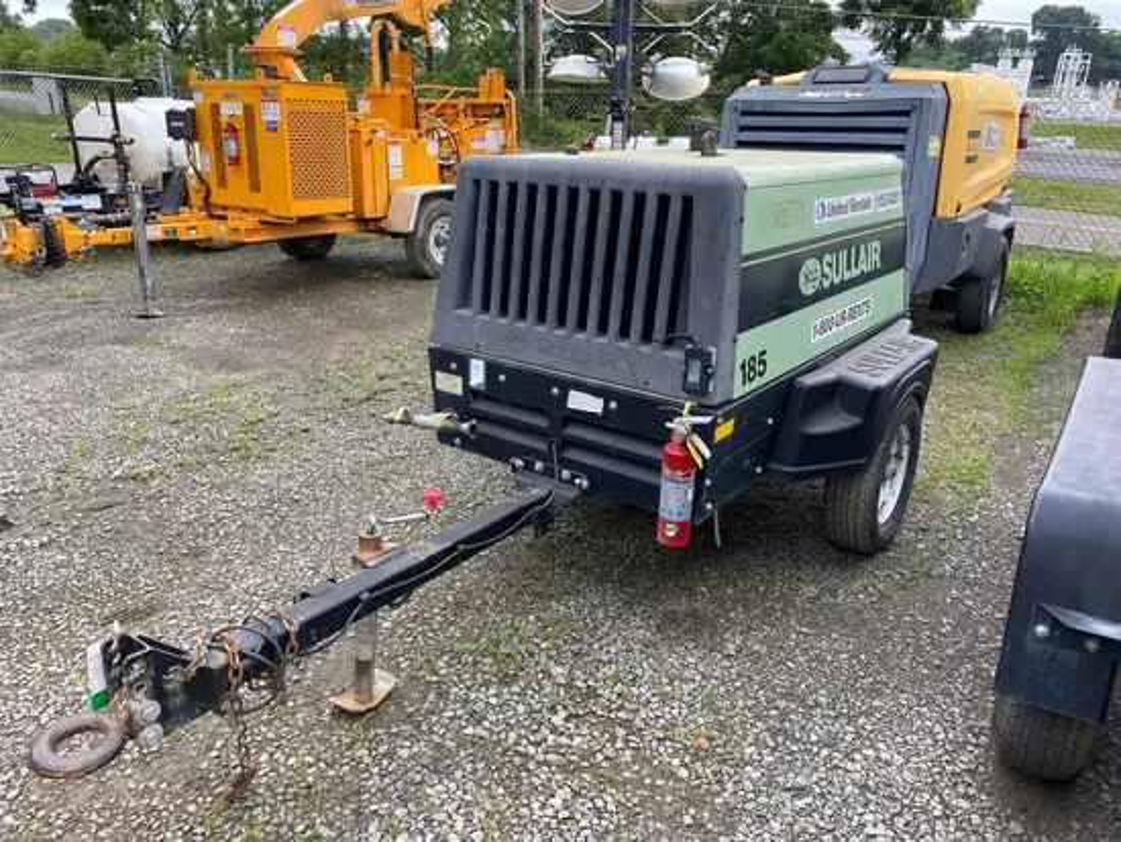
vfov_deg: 53.1
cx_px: 560
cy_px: 421
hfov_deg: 67.3
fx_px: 842
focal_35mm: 26
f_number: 1.8
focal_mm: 4.25
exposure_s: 1/164
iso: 32
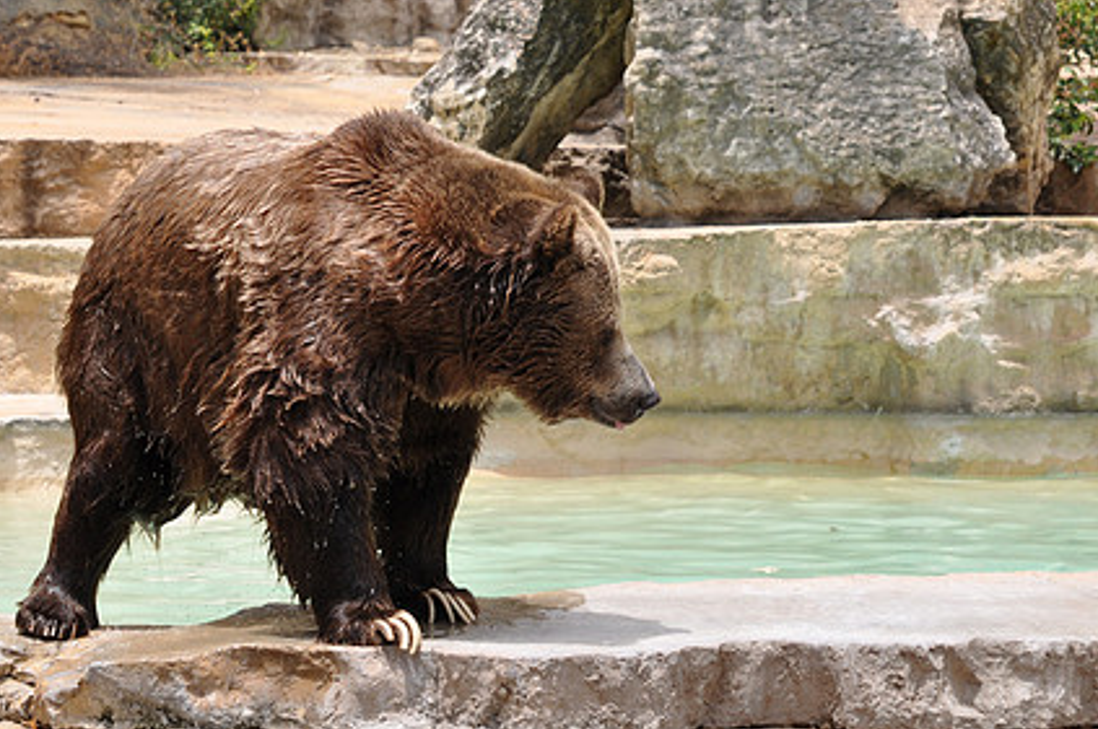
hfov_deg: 14.3
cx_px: 418
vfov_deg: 9.5
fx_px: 4387
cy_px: 315
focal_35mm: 144
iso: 200
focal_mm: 70
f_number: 6.3
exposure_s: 1/640
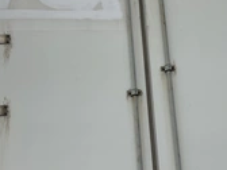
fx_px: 452
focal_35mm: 69
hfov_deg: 28.0
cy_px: 34
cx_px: 146
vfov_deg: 21.1
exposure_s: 1/2427
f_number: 1.8
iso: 25
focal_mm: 3
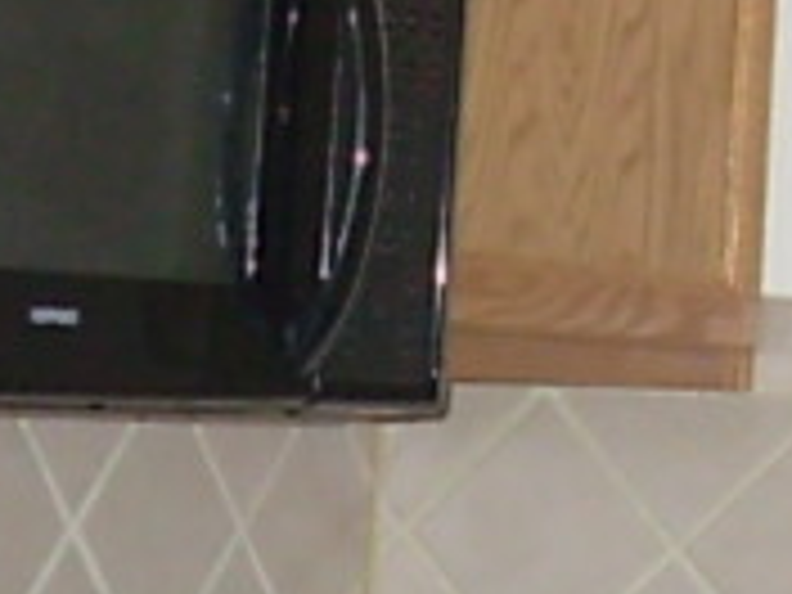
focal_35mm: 221
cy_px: 968
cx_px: 266
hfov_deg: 9.0
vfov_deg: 6.6
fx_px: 5056
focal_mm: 6.3
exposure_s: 1/83
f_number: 2.9
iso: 130
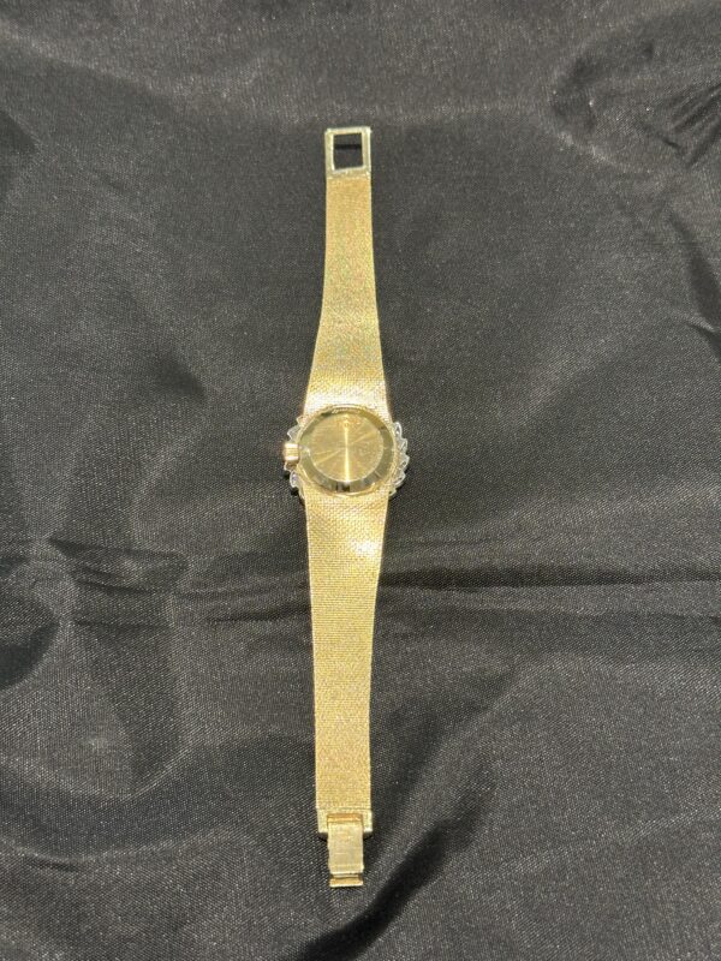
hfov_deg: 30.3
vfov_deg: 39.7
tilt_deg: -65.5
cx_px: 360
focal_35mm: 48
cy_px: 480
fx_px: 1333
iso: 100
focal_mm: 6.86
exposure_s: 1/60
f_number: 1.78
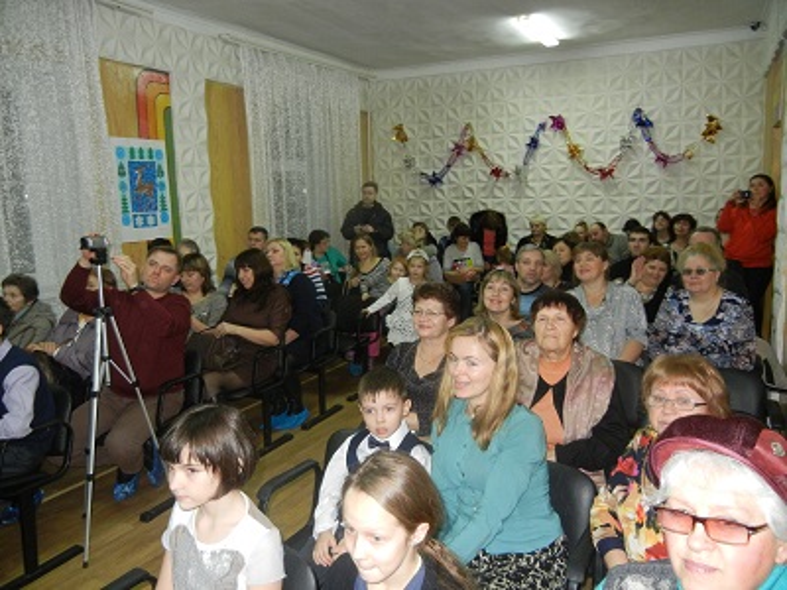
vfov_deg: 46.8
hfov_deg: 60.0
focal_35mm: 30
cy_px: 295
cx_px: 394
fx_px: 682
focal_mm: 5.4
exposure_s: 1/30
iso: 478
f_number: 3.5
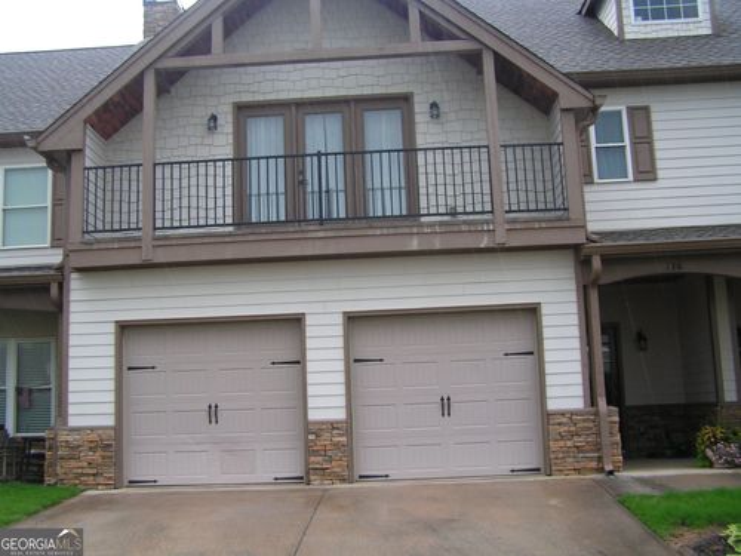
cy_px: 278
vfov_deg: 37.7
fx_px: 813
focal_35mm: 38
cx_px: 370
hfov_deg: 49.0
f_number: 3.2
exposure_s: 1/40
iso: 50
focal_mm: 6.3
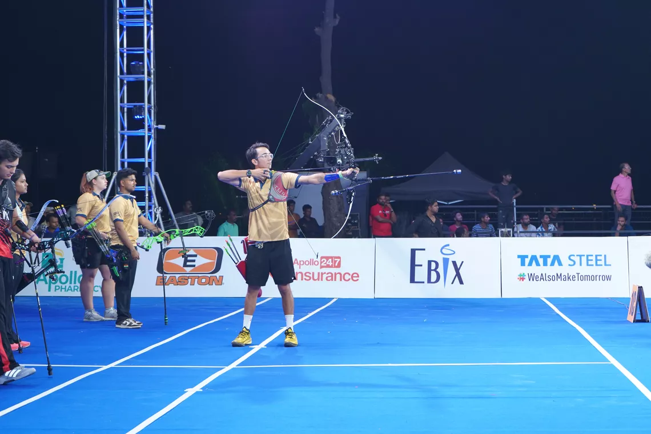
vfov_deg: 19.5
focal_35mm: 70
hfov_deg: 28.8
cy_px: 217
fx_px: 1266
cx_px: 326
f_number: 5.6
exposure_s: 1/125
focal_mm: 70
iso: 1600
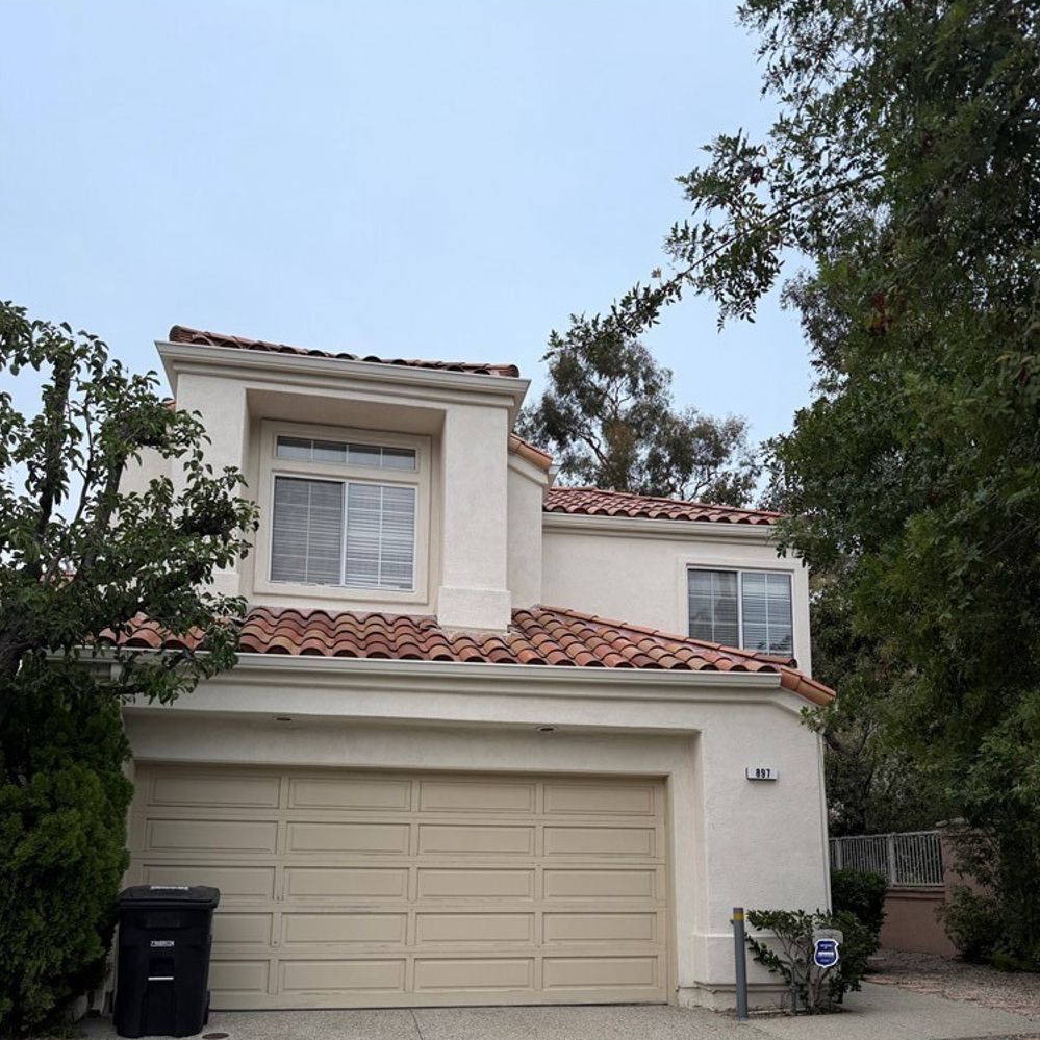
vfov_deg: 54.4
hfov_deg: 55.6
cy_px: 699
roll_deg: +0.0
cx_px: 525
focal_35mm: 29
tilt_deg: +10.5
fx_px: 986
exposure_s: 1/121
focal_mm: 6.76
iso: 64
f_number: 1.78
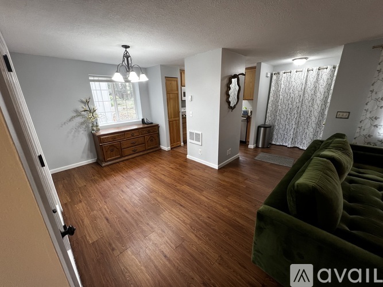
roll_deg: +1.8
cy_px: 144
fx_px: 144
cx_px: 192
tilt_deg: -18.2
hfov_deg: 106.2
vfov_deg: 89.9
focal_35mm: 13
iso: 160
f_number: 1.8
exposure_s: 1/60
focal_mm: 1.57
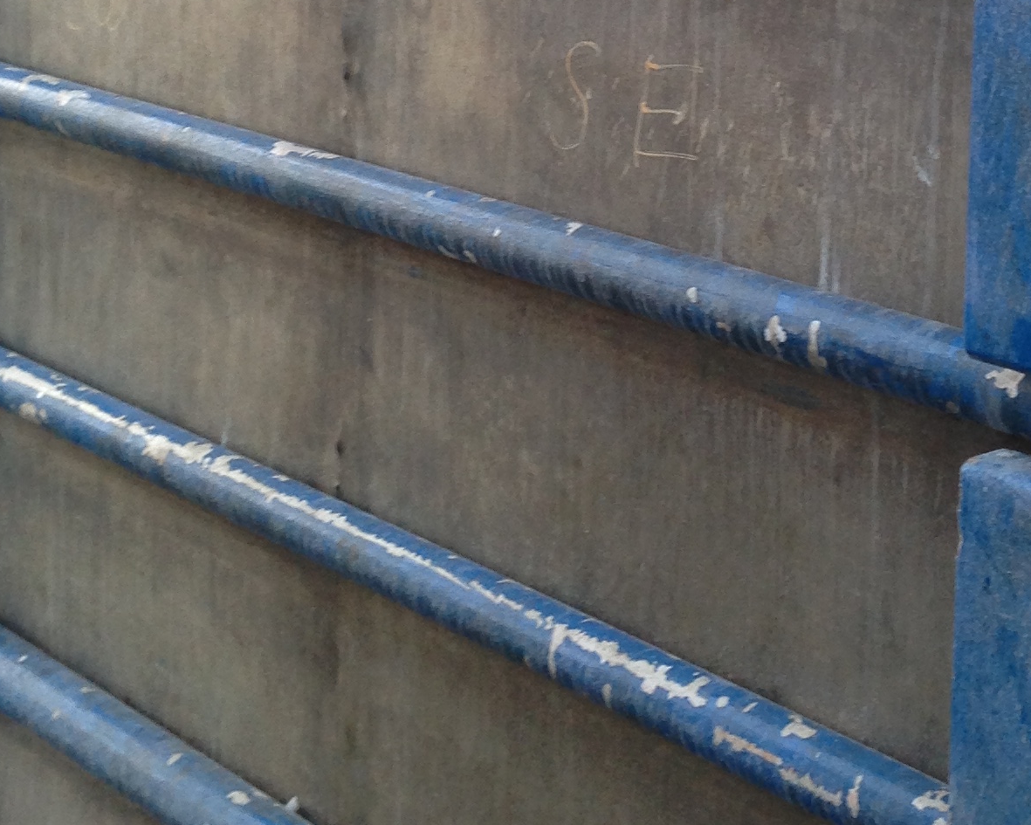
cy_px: -110
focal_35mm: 89
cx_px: 799
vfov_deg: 16.7
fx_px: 2716
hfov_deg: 21.3
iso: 64
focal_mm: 4.13
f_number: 2.4
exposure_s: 1/60
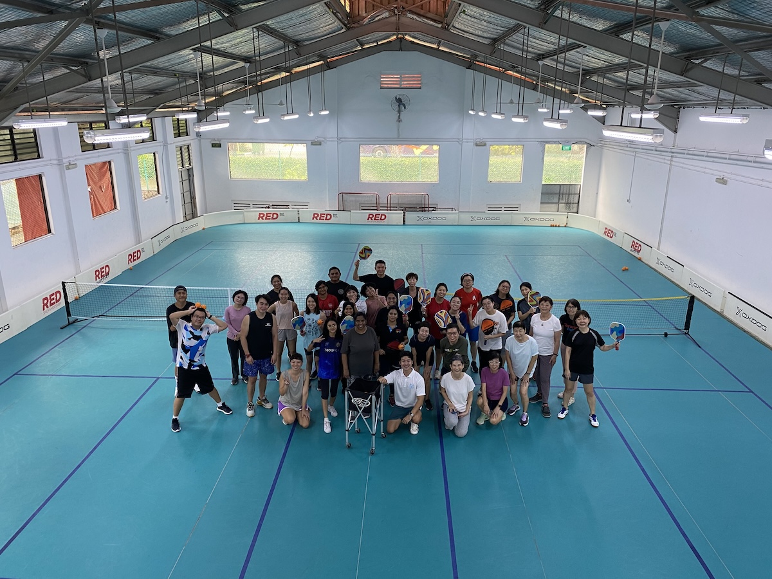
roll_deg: +0.6
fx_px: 580
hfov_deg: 67.3
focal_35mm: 26
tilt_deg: -18.7
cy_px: 290
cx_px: 386
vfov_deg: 53.1
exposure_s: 1/50
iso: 64
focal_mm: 4.25
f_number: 1.8
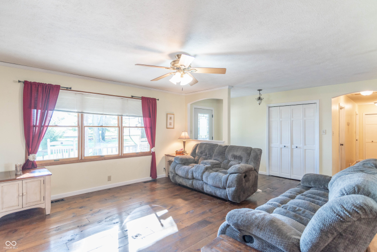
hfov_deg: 90.0
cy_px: 126
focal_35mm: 18
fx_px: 189
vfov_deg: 67.4
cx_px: 188
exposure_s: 1/50
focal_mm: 18
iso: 400
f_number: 4.5
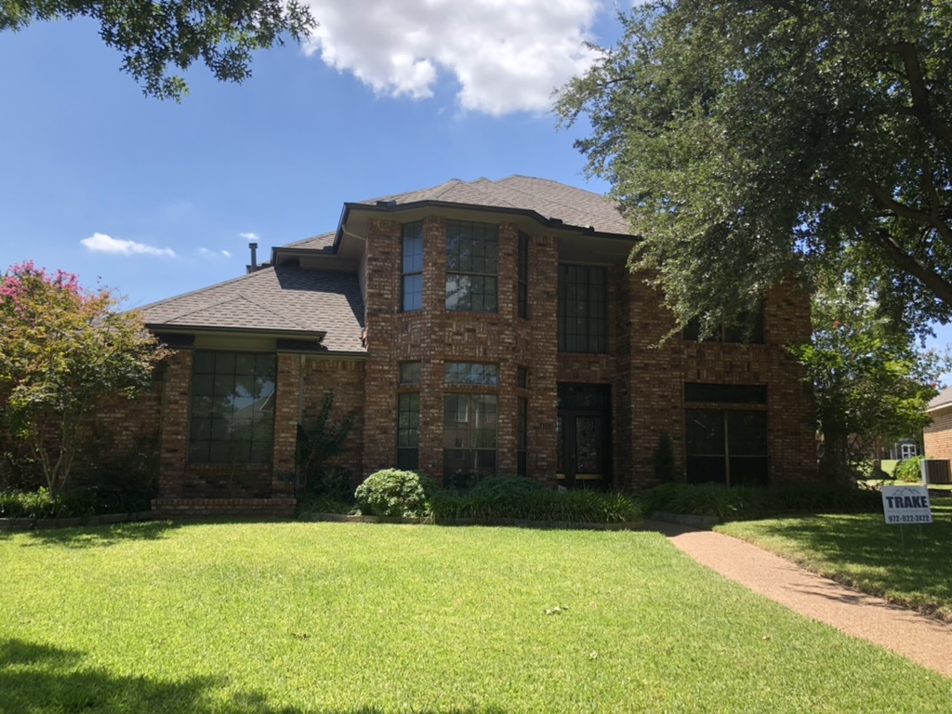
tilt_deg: +8.1
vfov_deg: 49.7
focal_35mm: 28
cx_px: 476
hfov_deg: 63.4
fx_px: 770
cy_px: 357
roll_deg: -0.6
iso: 20
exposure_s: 1/1200
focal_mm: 4
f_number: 1.8
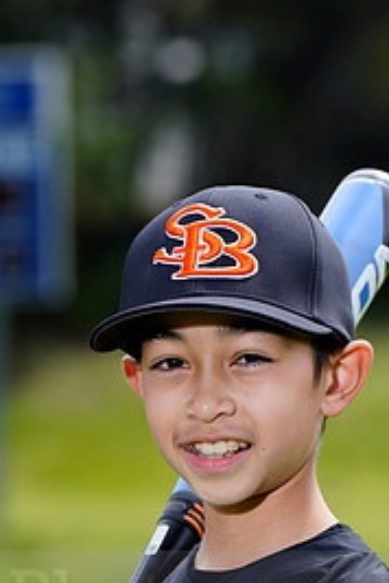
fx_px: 7034
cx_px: 167
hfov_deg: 3.2
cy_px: 581
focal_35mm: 434
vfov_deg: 4.7
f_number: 6.3
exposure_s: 1/250
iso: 100
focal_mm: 200
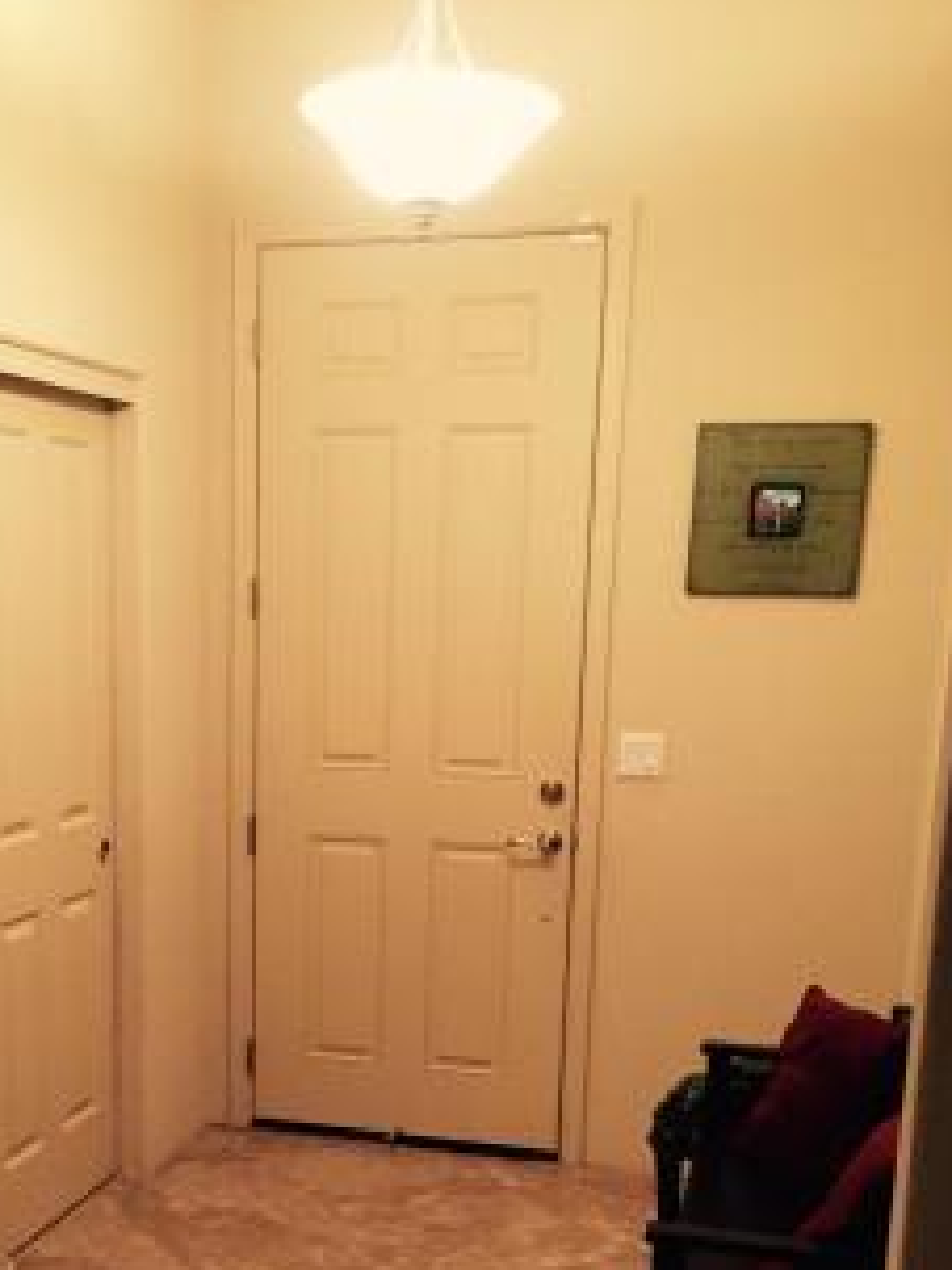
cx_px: 273
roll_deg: -0.9
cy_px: 989
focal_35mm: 46
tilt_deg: -13.4
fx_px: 1688
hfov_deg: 31.1
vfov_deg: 39.8
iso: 250
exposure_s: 1/30
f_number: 2.2
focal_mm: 4.15
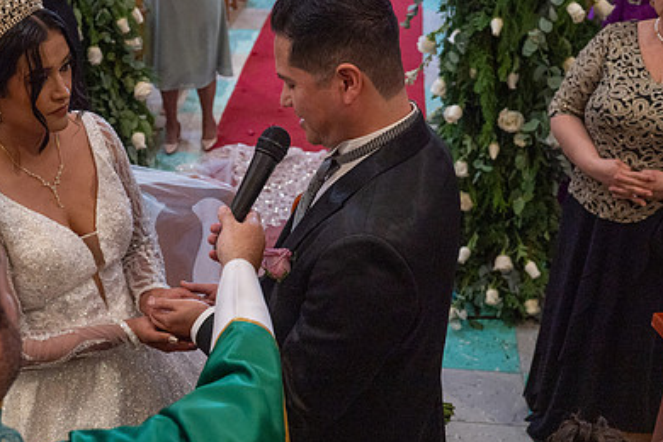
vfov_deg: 25.9
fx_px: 958
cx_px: 201
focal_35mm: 52
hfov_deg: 37.6
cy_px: 261
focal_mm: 35
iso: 2500
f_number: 5
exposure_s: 1/100
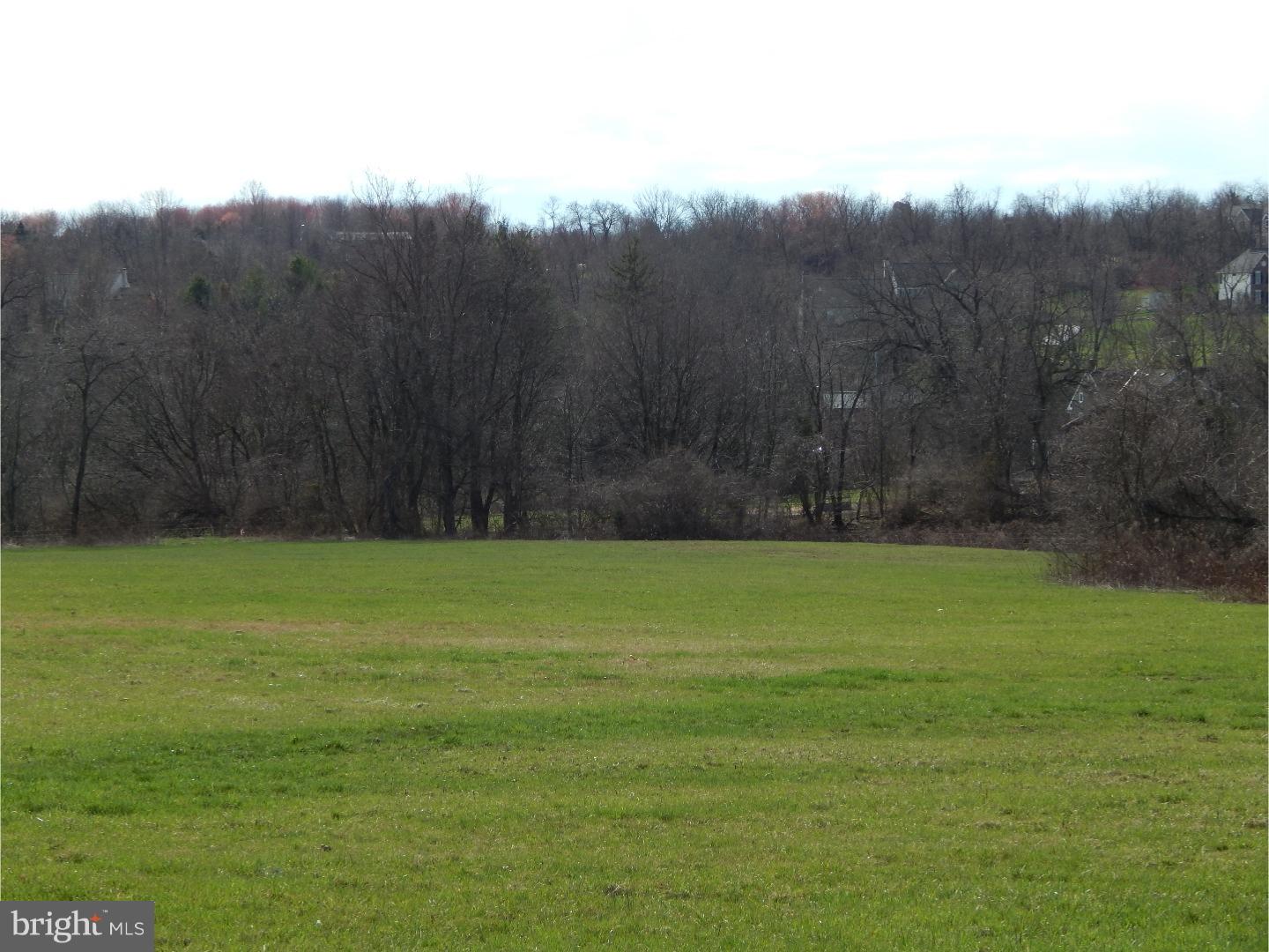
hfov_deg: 17.1
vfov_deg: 12.9
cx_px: 634
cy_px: 476
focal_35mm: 115
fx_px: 4216
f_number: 4.6
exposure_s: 1/640
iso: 125
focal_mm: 20.5
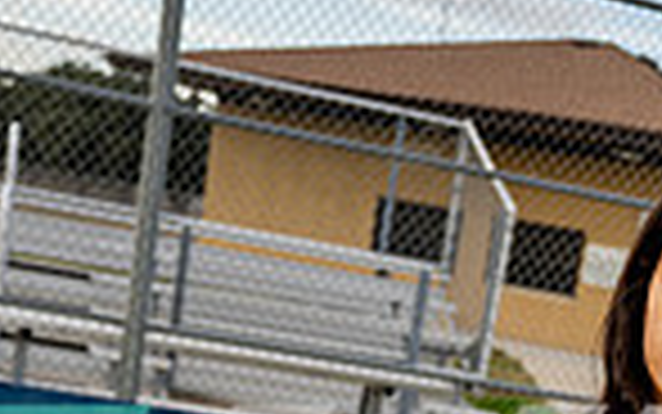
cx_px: 554
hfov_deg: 20.5
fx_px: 1805
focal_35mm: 100
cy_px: 864
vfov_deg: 11.6
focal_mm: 32
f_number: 4
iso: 80
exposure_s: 1/250
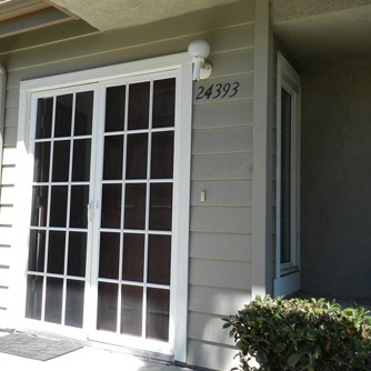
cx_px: 143
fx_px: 473
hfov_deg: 42.6
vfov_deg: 42.8
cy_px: 176
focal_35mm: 39
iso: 160
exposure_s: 1/640
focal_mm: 4
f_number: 3.4
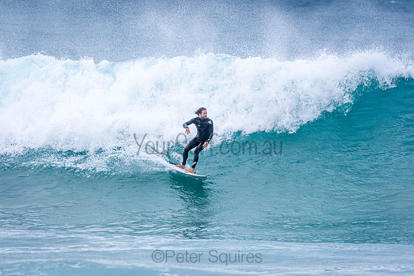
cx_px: 207
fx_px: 8627
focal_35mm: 750
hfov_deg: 2.7
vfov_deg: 1.8
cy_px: 138
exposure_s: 1/2500
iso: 1250
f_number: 5.6
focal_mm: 500
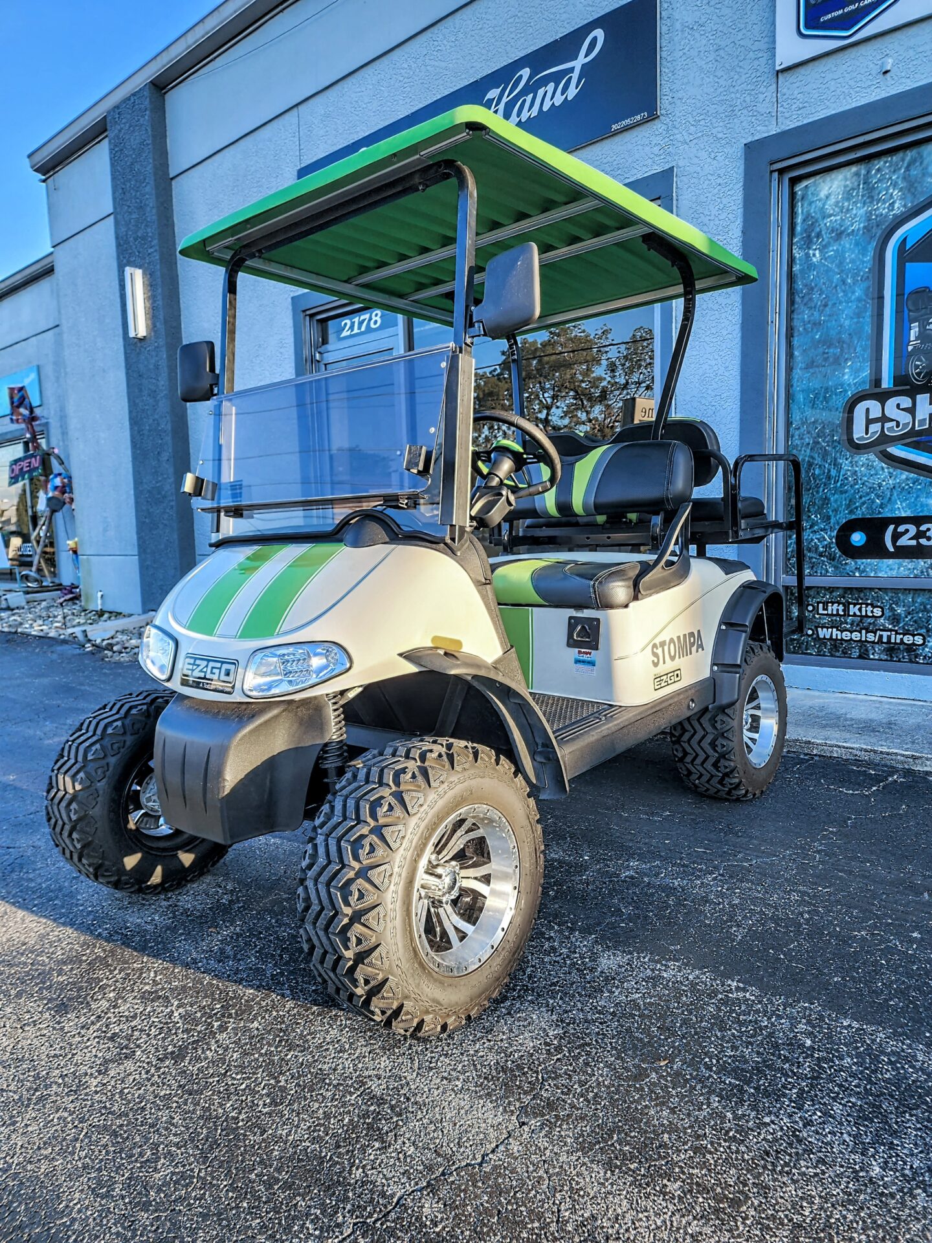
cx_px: 466
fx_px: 826
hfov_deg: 58.9
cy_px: 622
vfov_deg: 73.9
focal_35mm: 23
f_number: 1.8
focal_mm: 6.4
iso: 25
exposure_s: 1/180
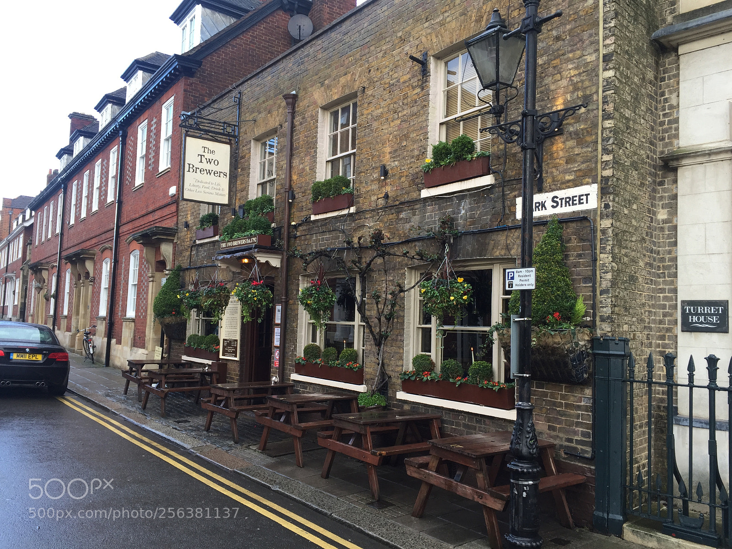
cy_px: 274
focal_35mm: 29
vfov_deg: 48.2
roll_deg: -2.5
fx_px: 613
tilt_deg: +4.5
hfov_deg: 61.7
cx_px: 366
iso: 32
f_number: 2.2
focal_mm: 4.15
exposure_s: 1/116
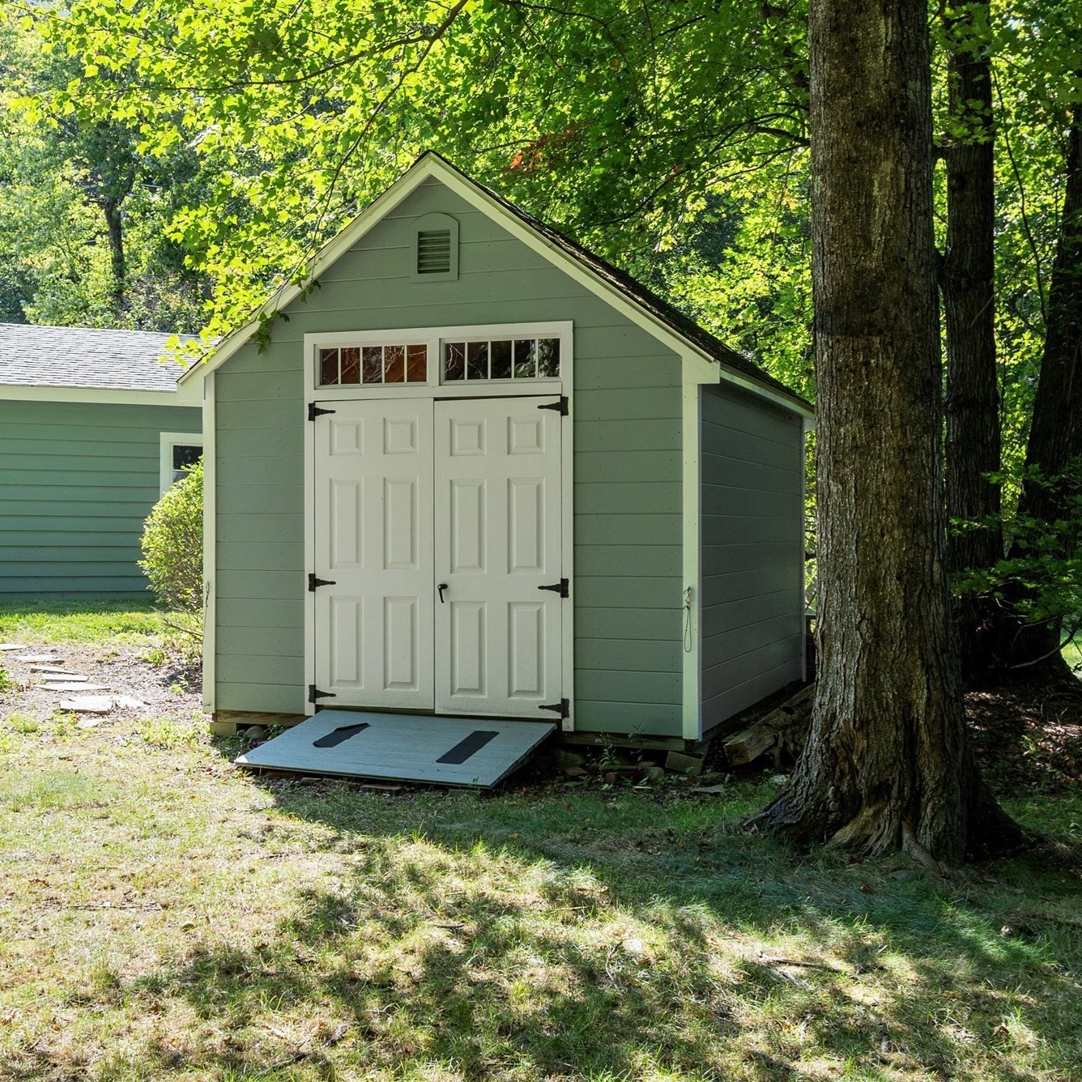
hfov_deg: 39.0
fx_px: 1521
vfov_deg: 39.2
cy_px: 534
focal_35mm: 43
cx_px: 443
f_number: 8
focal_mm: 22
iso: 400
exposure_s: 1/125
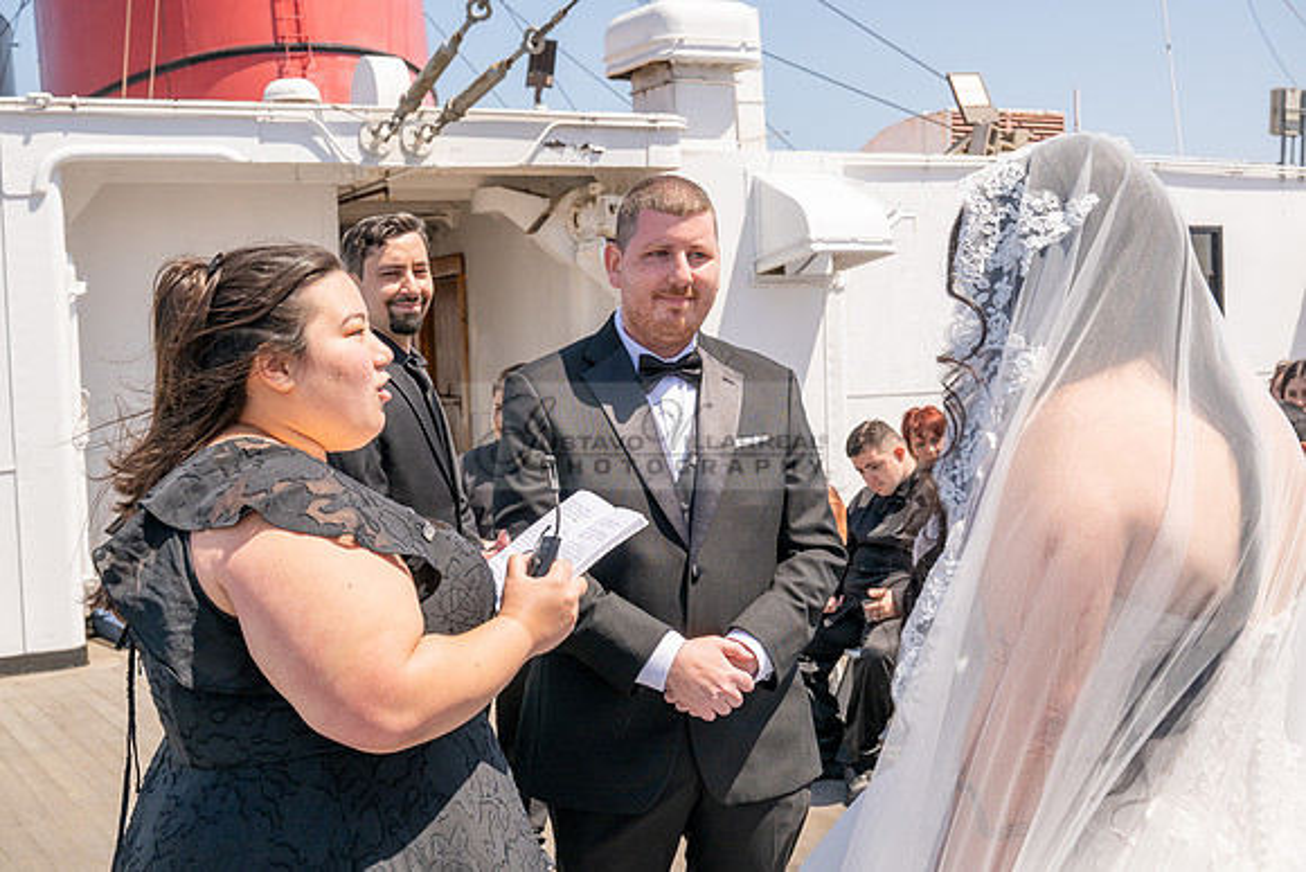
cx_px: 653
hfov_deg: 43.6
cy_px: 436
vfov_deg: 29.9
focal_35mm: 45
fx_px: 1633
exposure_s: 1/640
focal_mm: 45
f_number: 8
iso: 200
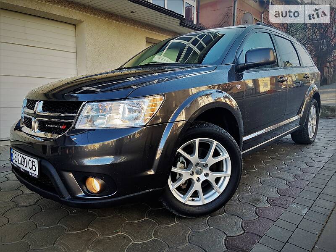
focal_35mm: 26
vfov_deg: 53.1
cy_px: 126
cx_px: 168
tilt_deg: -6.3
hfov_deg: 67.3
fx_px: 252
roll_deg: -0.1
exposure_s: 1/152
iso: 25
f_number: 1.8
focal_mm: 4.2
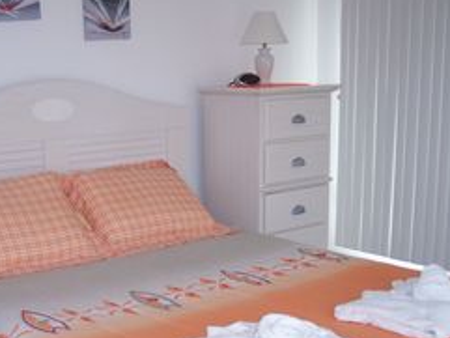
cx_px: 155
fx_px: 754
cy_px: 246
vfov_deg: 25.0
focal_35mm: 58
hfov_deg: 33.0
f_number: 2.8
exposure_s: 1/30
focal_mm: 8
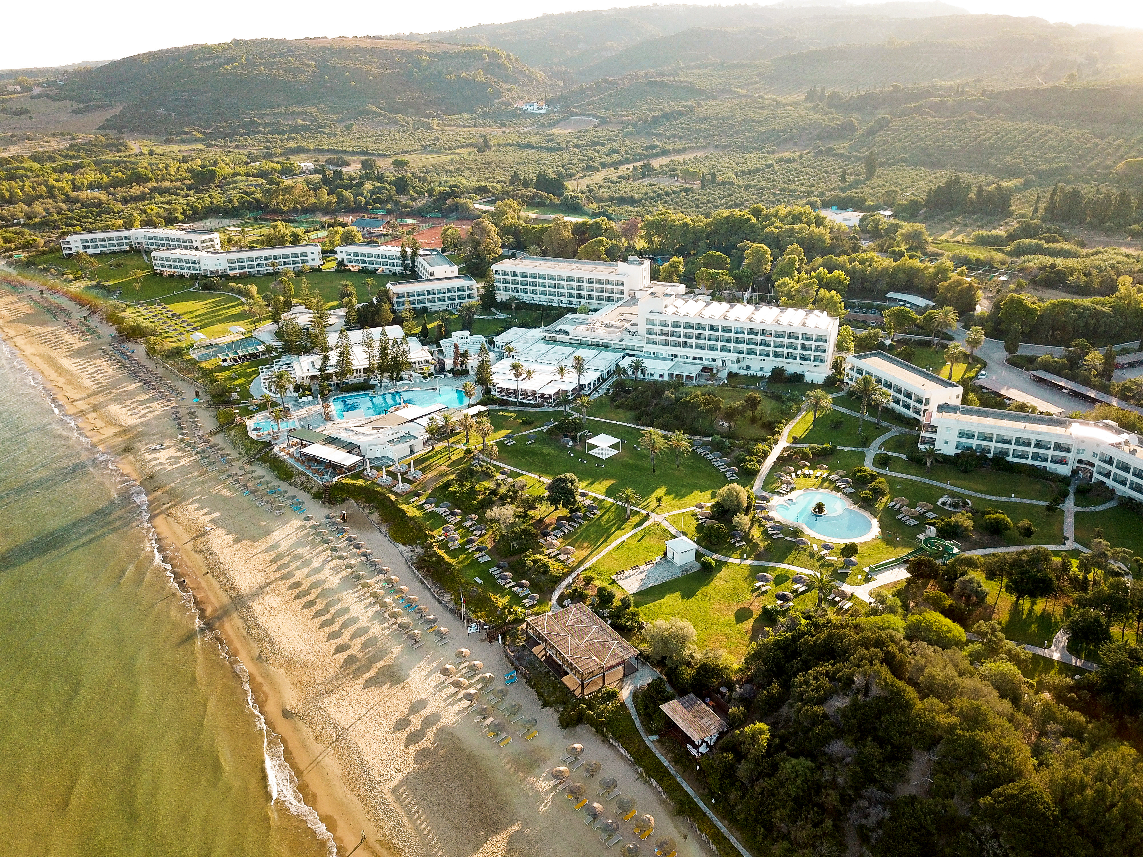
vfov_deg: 53.1
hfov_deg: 67.3
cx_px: 572
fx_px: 859
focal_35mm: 26
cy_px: 428
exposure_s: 1/320
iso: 100
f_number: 2.2
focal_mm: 4.73
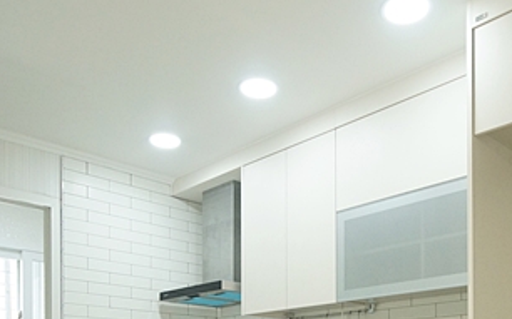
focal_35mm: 40
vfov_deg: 28.5
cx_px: 305
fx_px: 558
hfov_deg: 49.0
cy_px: 364
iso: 800
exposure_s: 1/60
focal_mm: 10
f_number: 5.6
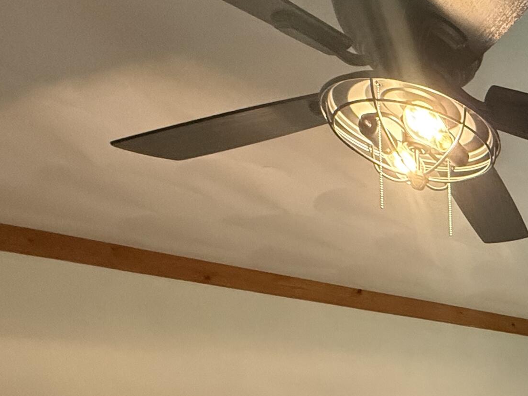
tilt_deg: -1.4
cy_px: 512
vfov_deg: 30.1
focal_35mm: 38
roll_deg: +1.4
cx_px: 713
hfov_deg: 33.2
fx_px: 580
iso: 500
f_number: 2.2
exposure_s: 1/60
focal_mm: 2.22
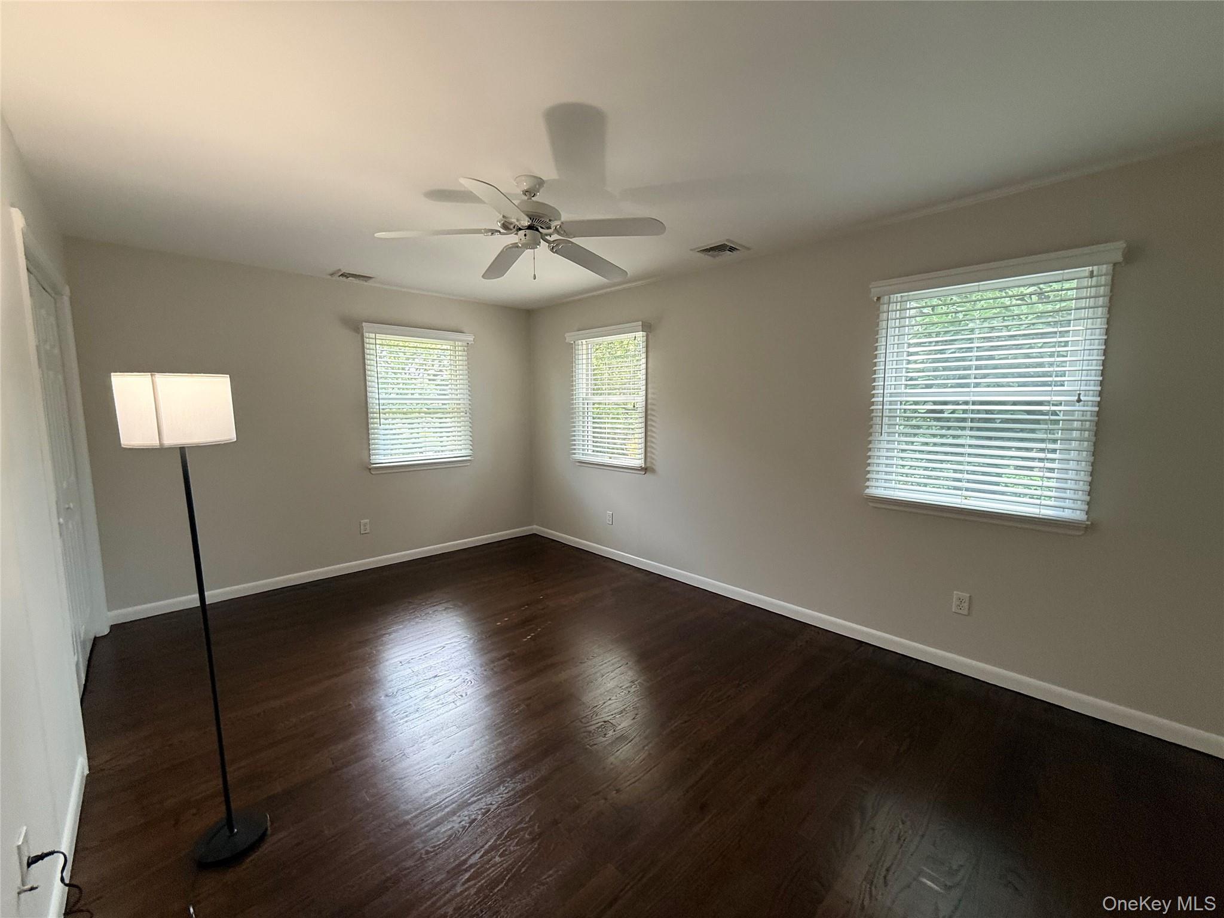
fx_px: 495
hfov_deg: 102.1
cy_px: 459
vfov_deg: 85.7
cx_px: 612
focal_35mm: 14
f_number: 2.2
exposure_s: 1/120
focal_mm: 2.22
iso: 160
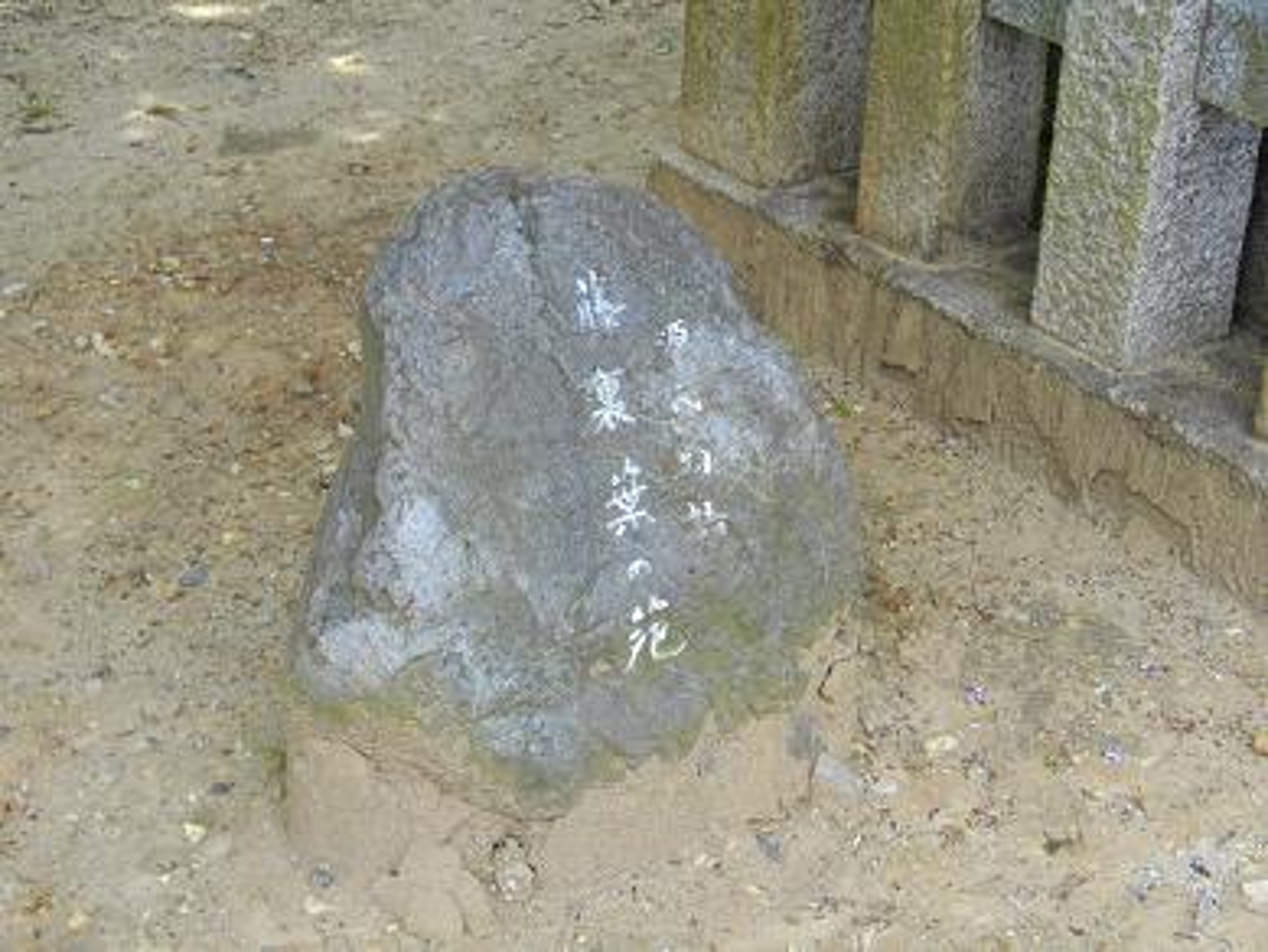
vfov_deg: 23.7
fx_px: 2272
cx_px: 634
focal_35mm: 62
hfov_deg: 31.2
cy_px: 476
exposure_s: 1/160
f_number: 4.1
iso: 100
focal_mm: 11
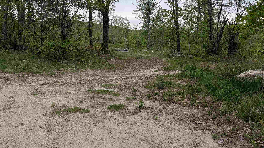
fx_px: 224
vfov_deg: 35.9
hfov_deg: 60.9
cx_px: 145
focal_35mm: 32
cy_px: 38
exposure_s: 1/287
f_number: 1.68
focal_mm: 6.9
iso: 21
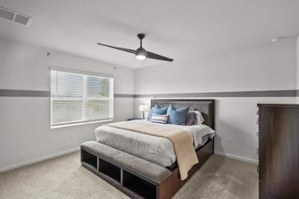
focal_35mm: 16
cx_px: 150
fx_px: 133
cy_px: 100
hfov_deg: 96.7
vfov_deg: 73.7
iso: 2000
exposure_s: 1/5
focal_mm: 16
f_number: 8
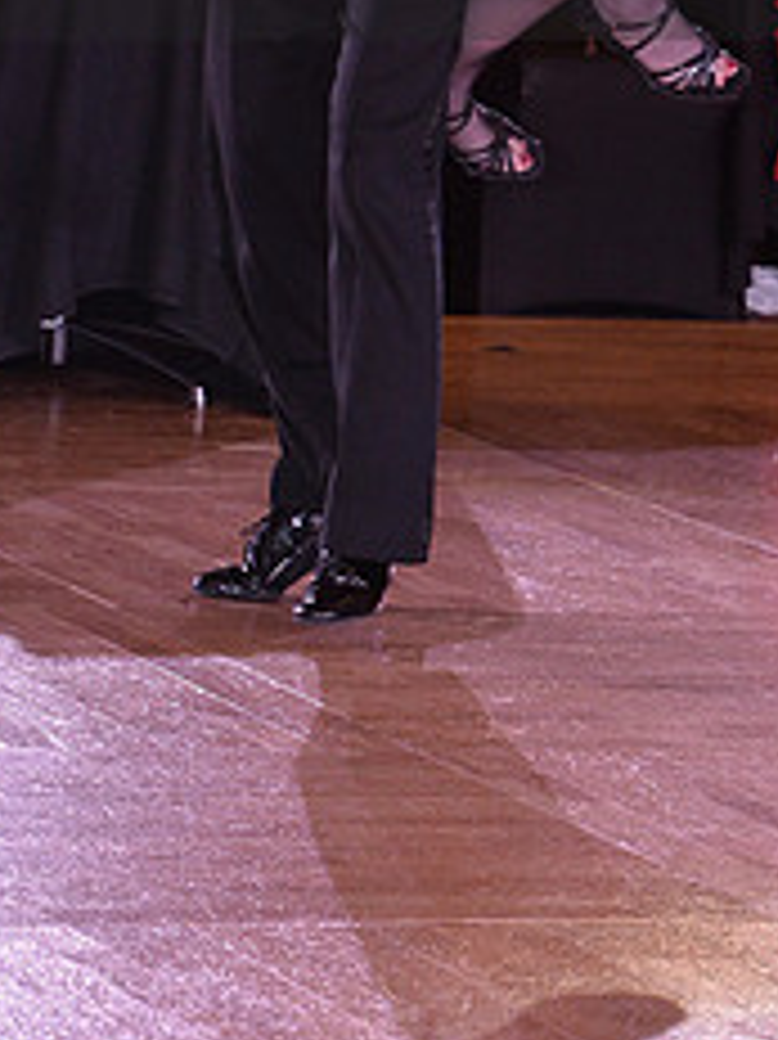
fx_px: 9778
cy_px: -108
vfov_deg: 6.1
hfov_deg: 4.6
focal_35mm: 326
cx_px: 402
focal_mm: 135
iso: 2000
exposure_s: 1/250
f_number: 7.1
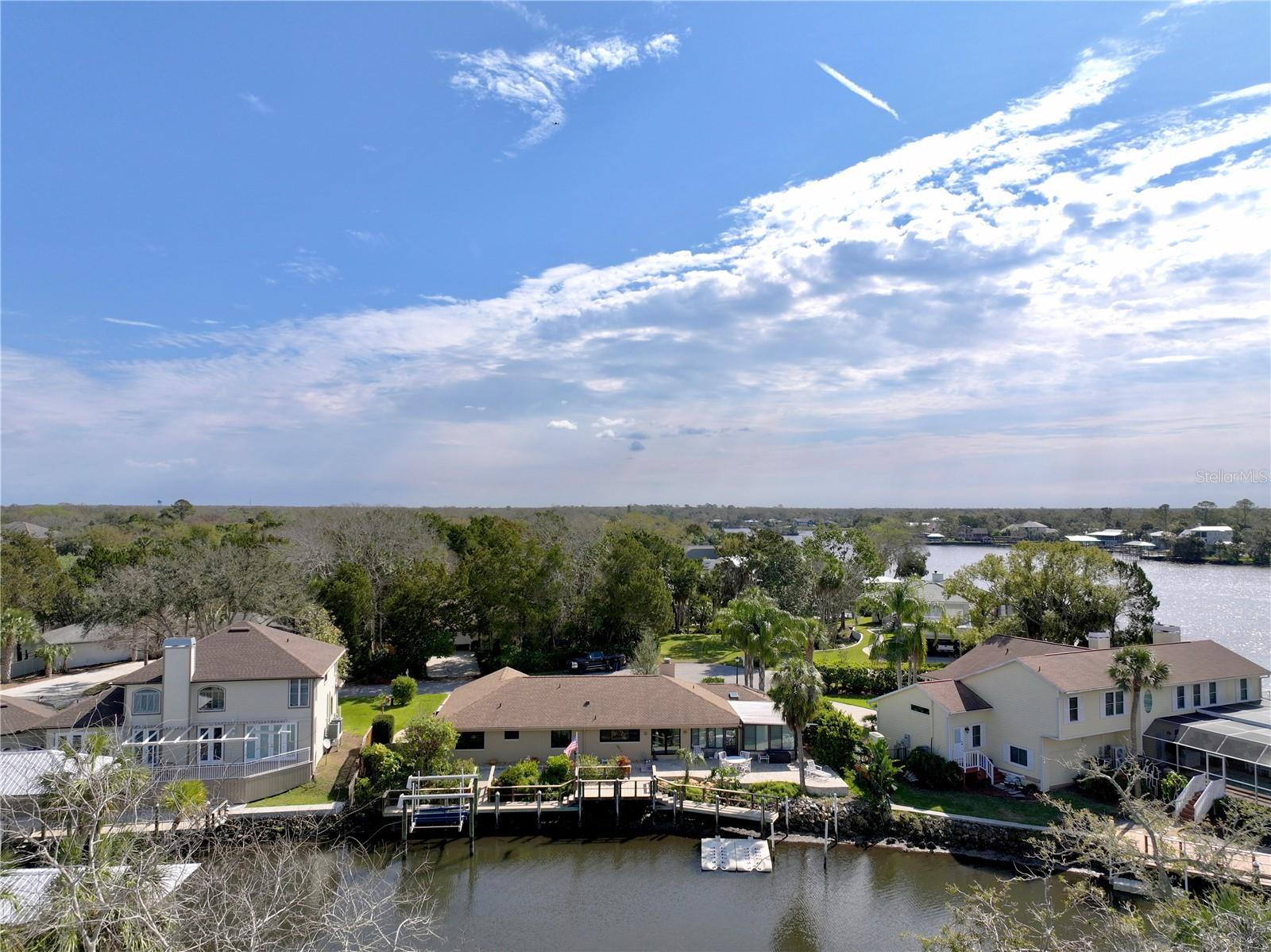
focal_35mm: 24
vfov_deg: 56.8
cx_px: 636
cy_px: 476
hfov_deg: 71.6
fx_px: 881
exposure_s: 1/320
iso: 170
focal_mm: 12.3
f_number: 2.8
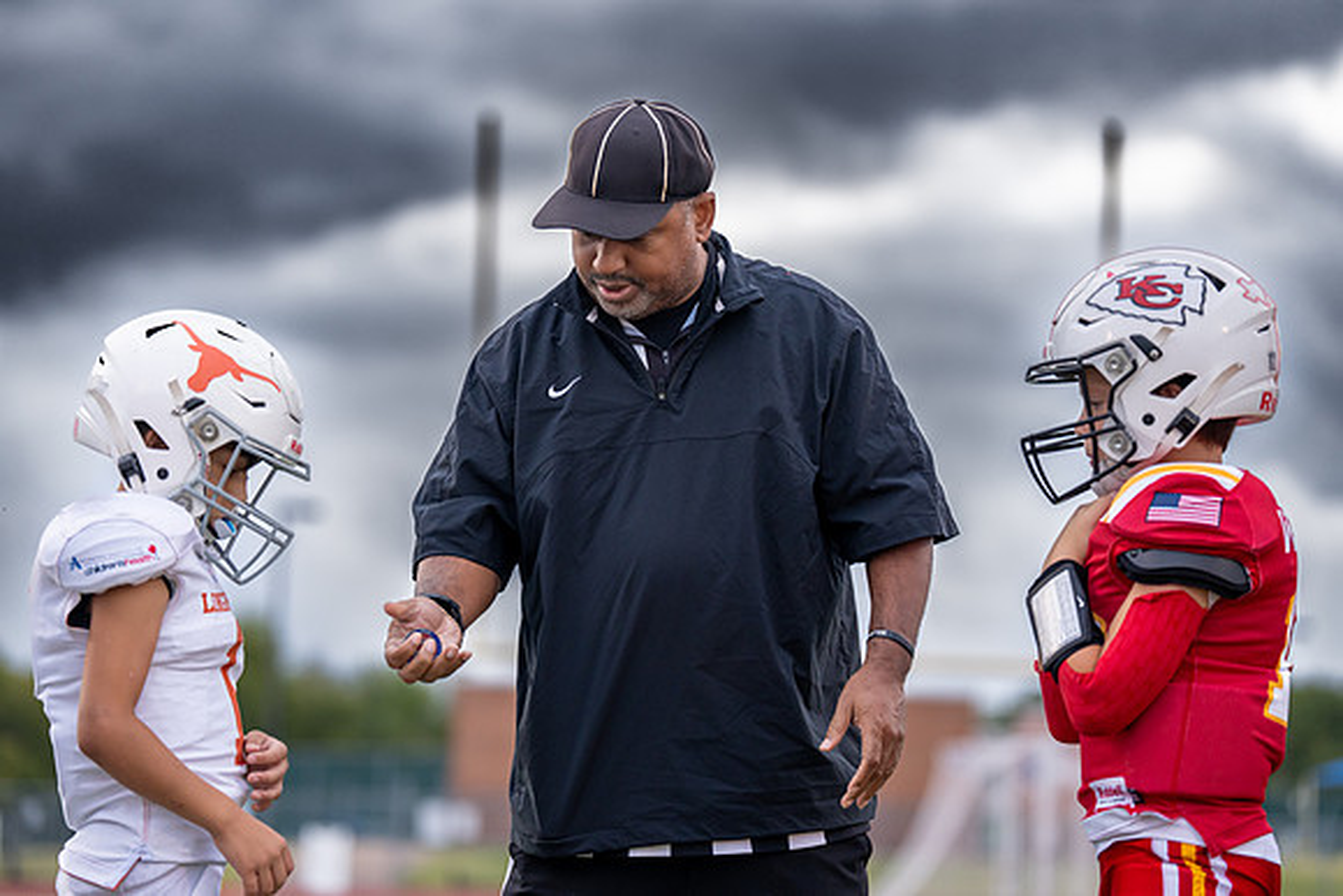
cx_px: 672
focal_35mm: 132
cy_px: 448
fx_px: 4916
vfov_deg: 10.4
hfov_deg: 15.6
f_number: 2.8
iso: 640
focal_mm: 128
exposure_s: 1/1250
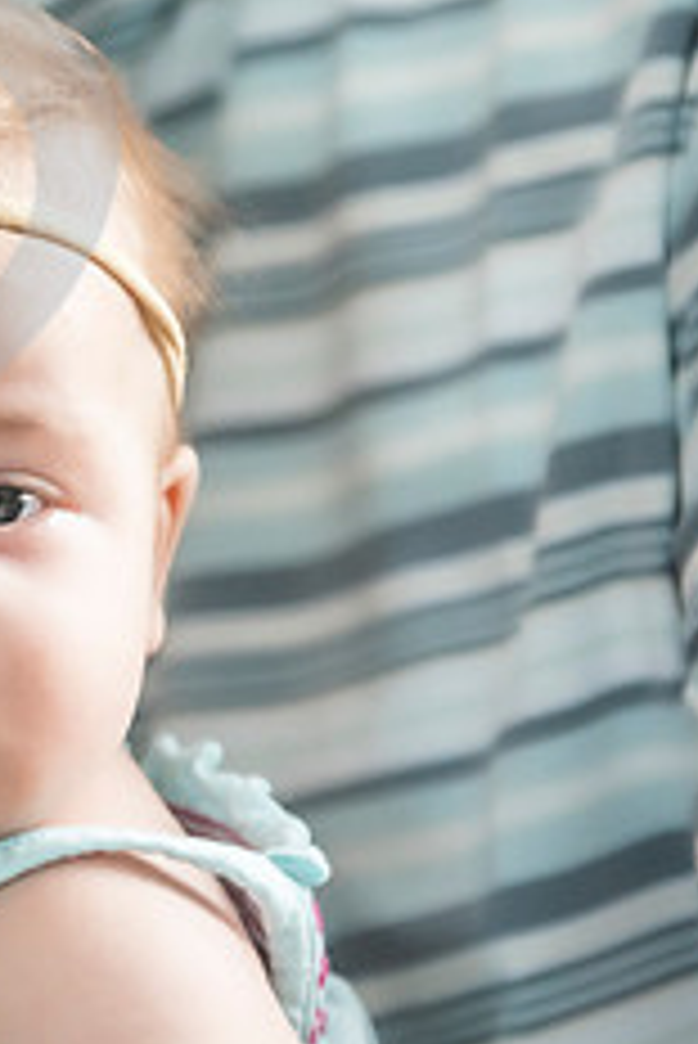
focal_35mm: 182
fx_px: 5285
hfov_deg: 7.3
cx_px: -557
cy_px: 534
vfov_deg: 11.3
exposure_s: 1/250
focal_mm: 70
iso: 1000
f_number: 2.8
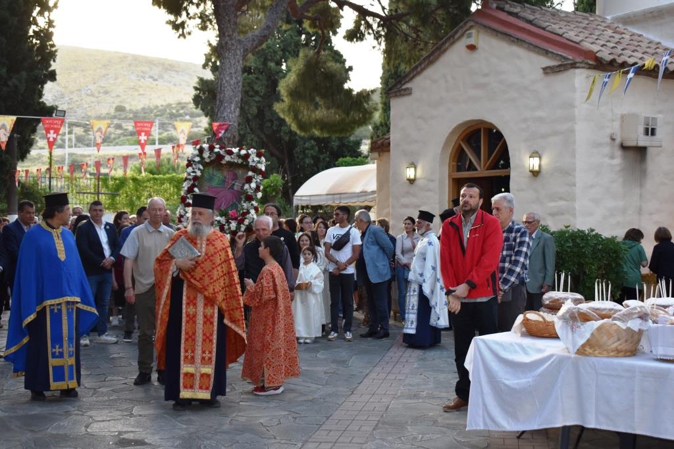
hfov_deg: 38.9
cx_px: 337
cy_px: 224
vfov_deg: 26.5
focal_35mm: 51
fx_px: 955
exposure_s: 1/200
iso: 450
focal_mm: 34
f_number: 5
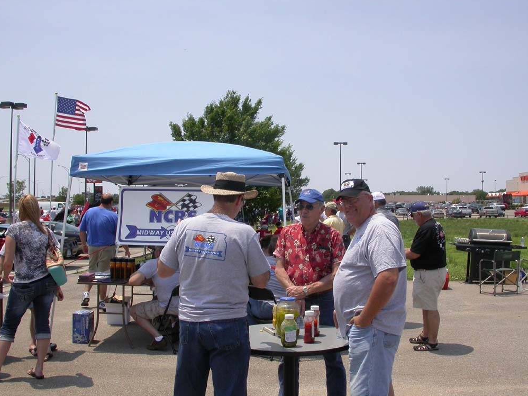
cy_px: 201
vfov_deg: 36.8
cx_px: 268
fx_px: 595
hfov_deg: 47.9
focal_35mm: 39
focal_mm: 7.85
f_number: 7.5
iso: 100
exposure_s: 1/367
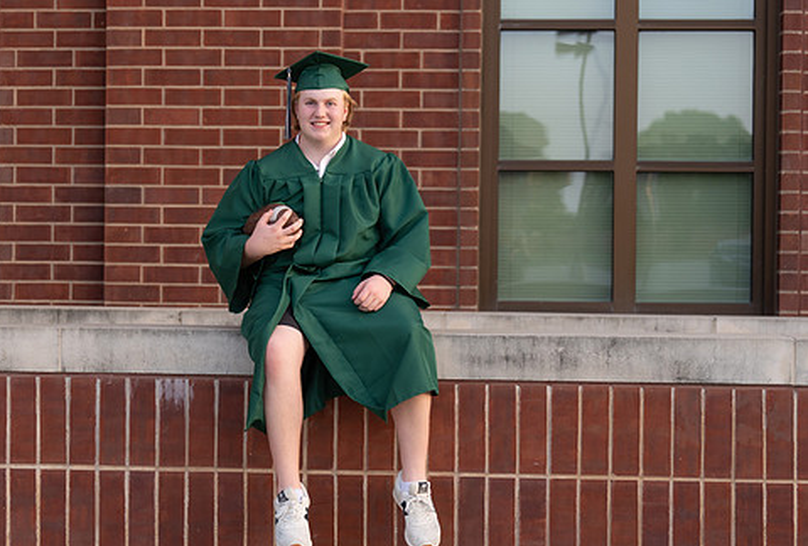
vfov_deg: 15.5
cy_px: 260
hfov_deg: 22.7
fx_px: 2006
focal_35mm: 89
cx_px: 328
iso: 400
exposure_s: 1/640
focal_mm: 70
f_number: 2.8
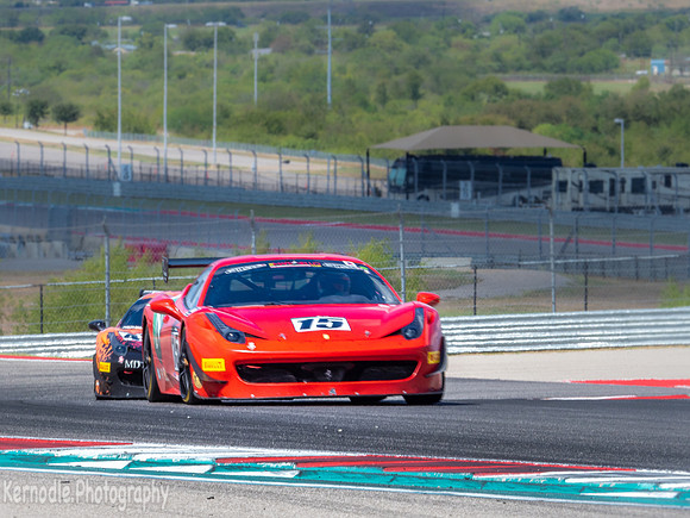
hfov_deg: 5.2
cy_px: 260
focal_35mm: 382
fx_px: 7612
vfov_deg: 3.9
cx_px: 253
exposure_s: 1/200
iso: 200
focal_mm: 150
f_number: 14
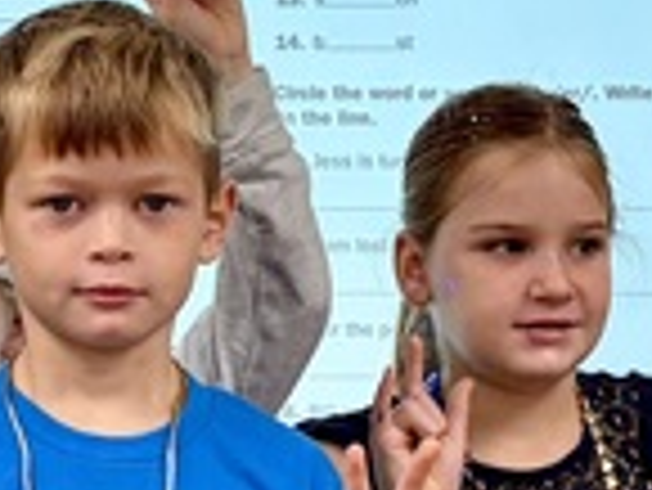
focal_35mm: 184
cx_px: 144
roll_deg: -0.1
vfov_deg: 8.1
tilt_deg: -7.7
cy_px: 423
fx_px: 3469
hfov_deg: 10.7
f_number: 1.6
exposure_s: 1/120
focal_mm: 5.96
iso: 80
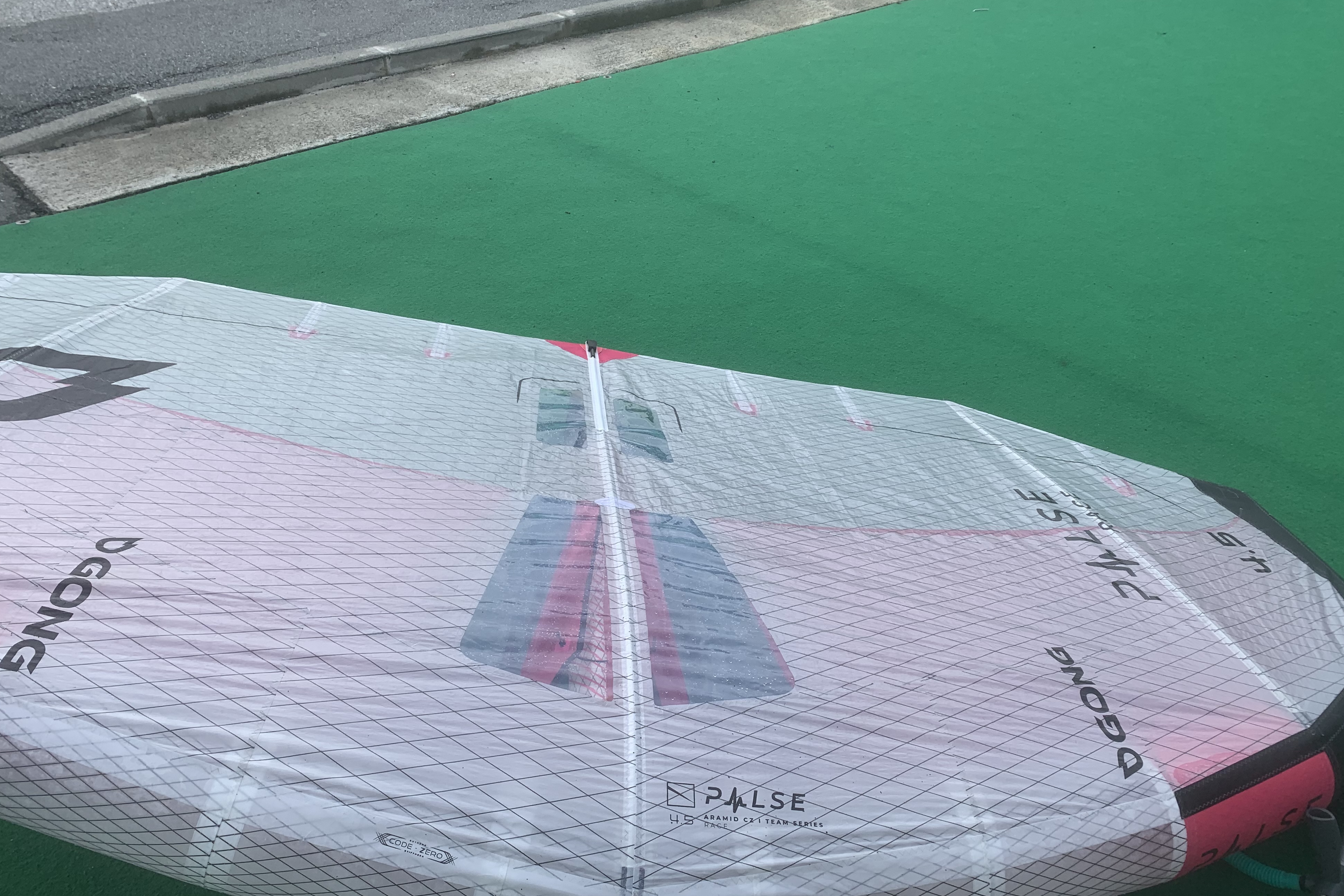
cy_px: 440
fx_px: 1045
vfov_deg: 46.4
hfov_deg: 65.5
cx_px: 674
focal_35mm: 28
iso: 25
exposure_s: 1/1205
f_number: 1.8
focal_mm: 4.25
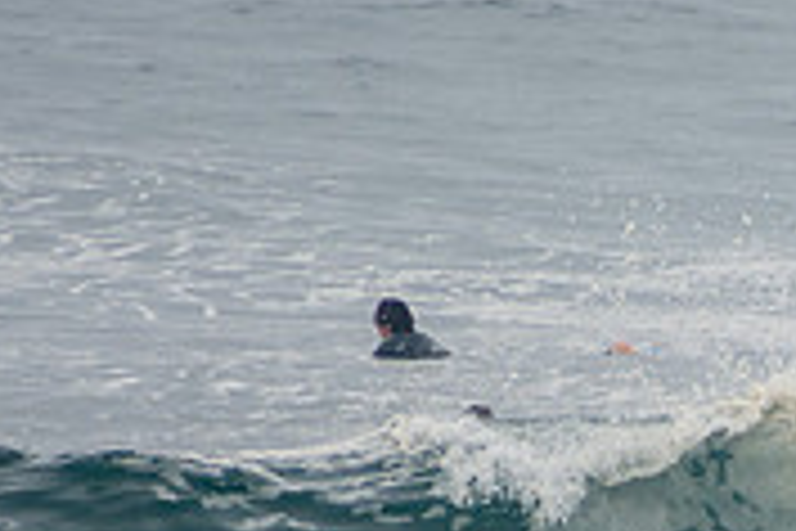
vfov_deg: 0.7
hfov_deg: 1.0
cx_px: 1030
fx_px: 43533
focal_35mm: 1969
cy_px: 637
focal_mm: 400
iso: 360
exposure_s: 1/1250
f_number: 5.6
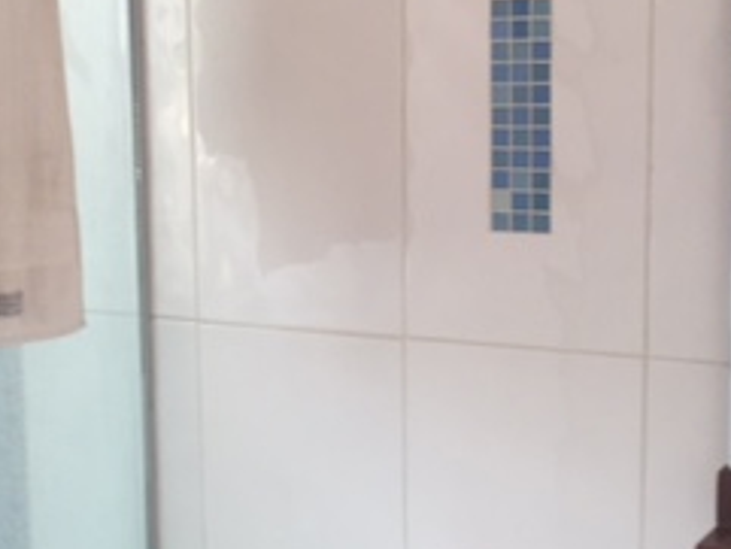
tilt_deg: -7.8
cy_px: 300
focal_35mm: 77
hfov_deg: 25.2
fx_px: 1627
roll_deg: +1.8
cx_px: 267
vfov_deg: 19.2
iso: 40
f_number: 2.2
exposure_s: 1/50
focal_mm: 4.15
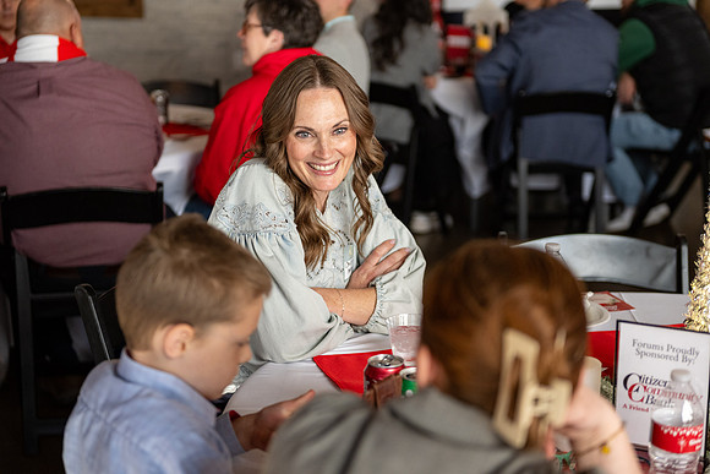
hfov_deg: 30.5
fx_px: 1302
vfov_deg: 20.6
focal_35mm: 66
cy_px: 237
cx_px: 355
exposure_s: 1/400
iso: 1250
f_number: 2.8
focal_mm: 66
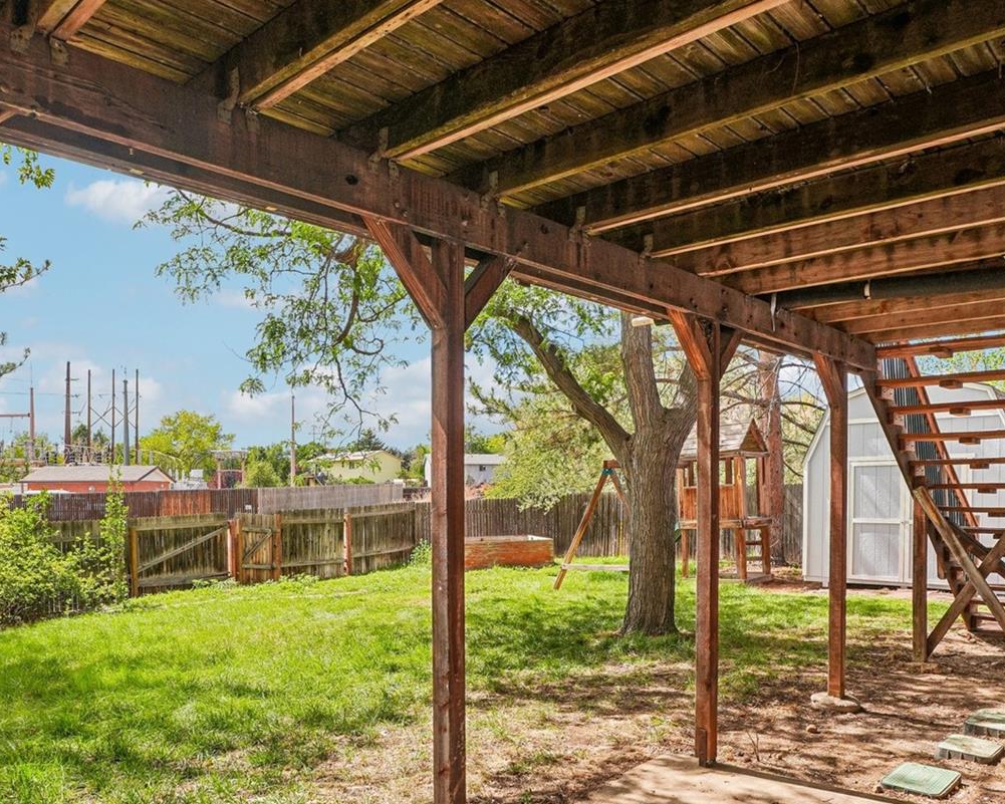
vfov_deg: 57.1
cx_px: 449
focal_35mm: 25
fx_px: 736
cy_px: 455
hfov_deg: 68.4
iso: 100
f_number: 8
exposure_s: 1/200
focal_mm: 11
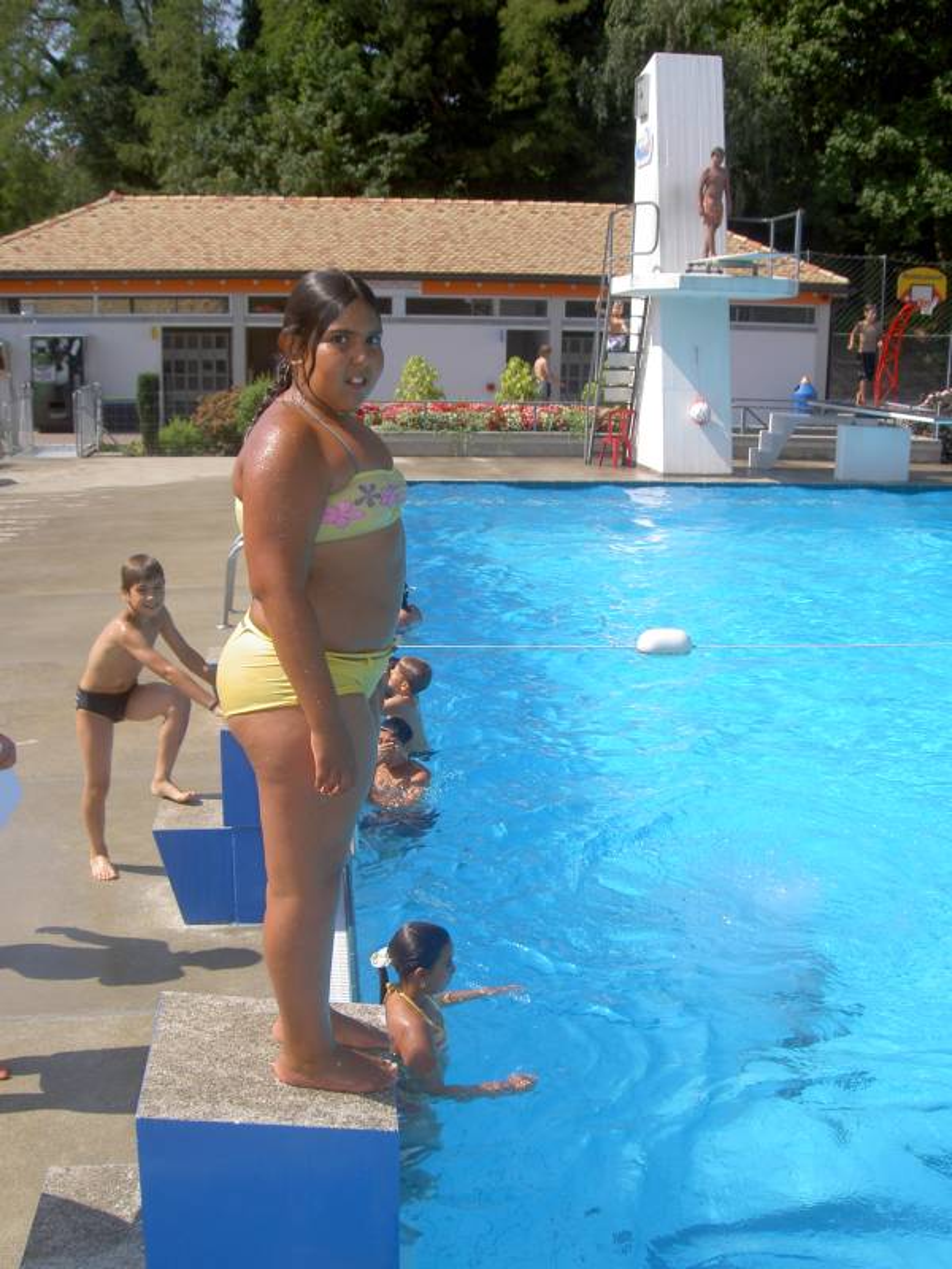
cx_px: 476
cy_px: 634
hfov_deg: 36.8
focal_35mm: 39
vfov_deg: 47.9
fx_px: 1430
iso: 100
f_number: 4.7
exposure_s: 1/500
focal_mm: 8
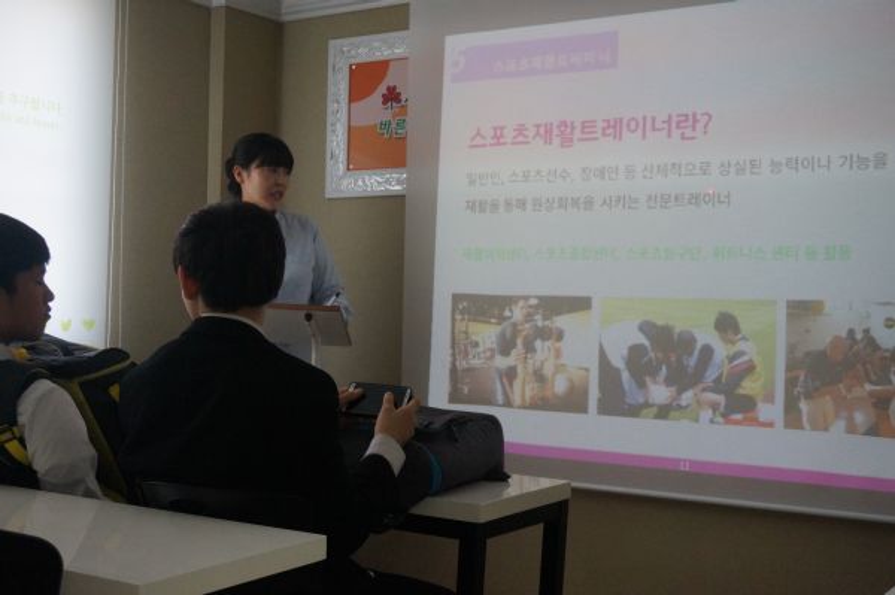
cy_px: 298
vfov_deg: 28.9
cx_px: 448
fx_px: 1155
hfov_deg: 42.4
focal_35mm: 46
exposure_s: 1/160
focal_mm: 31
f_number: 5
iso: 2000
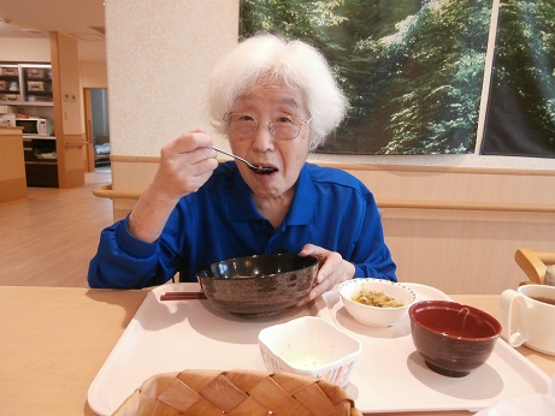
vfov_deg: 56.8
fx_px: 385
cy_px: 208
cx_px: 278
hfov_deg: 71.6
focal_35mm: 24
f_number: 3
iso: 400
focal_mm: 4.2
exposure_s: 1/30
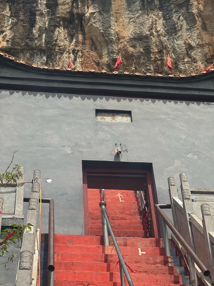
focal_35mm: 77
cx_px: 107
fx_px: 635
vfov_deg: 25.3
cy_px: 143
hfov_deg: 19.1
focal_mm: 9
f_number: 2.8
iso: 25
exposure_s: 1/791
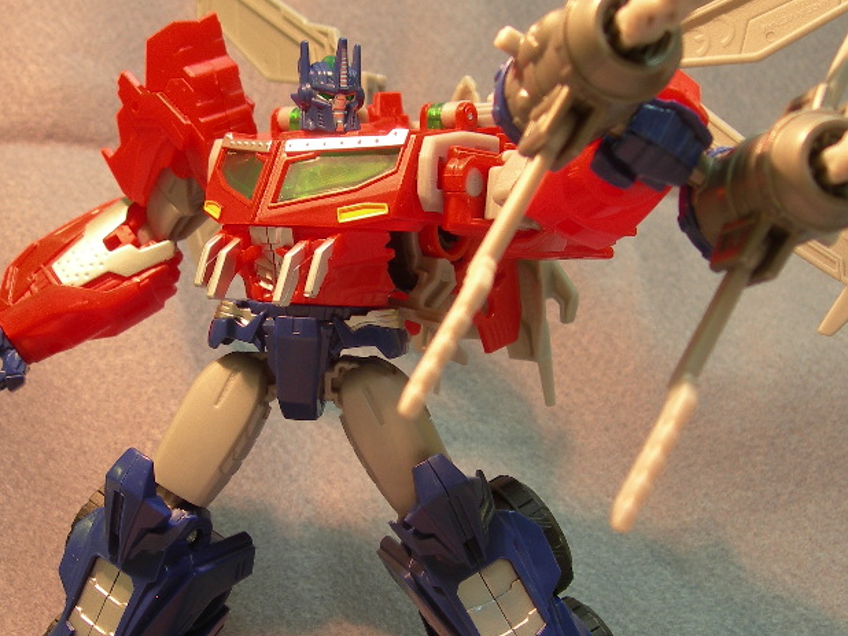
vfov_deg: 23.3
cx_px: 353
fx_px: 1543
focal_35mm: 63
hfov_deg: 30.7
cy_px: 353
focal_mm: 7.8
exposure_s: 1/11.4
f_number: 2.8
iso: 50
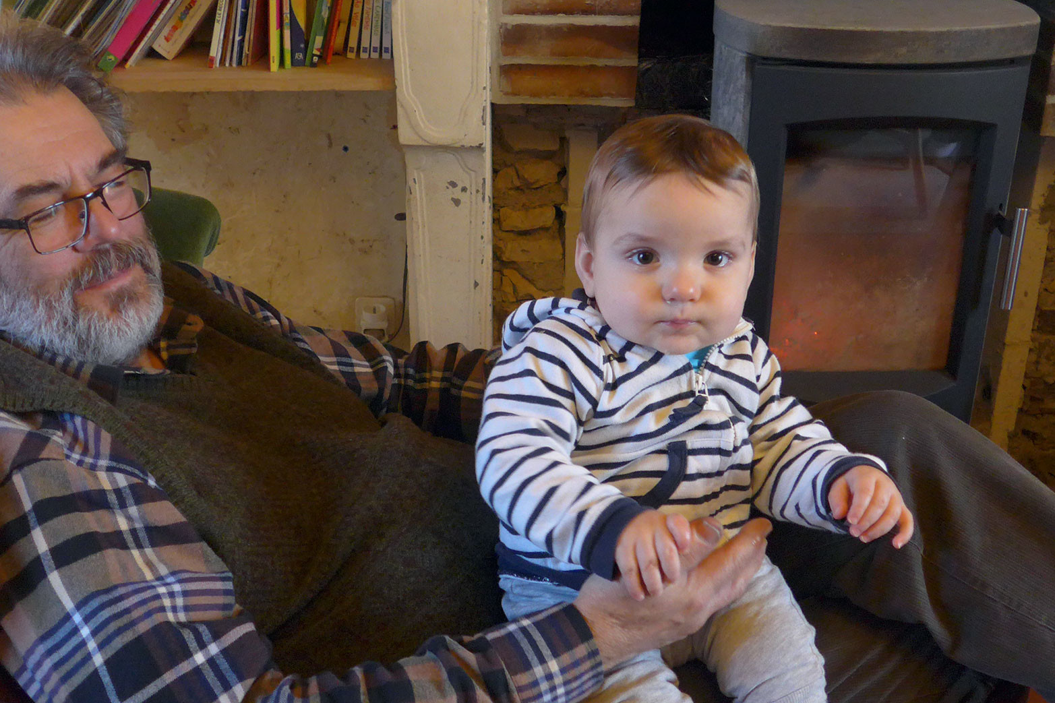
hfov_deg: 51.5
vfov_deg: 35.7
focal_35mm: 37
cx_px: 410
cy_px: 443
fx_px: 1084
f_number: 2
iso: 400
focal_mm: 6
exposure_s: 1/30
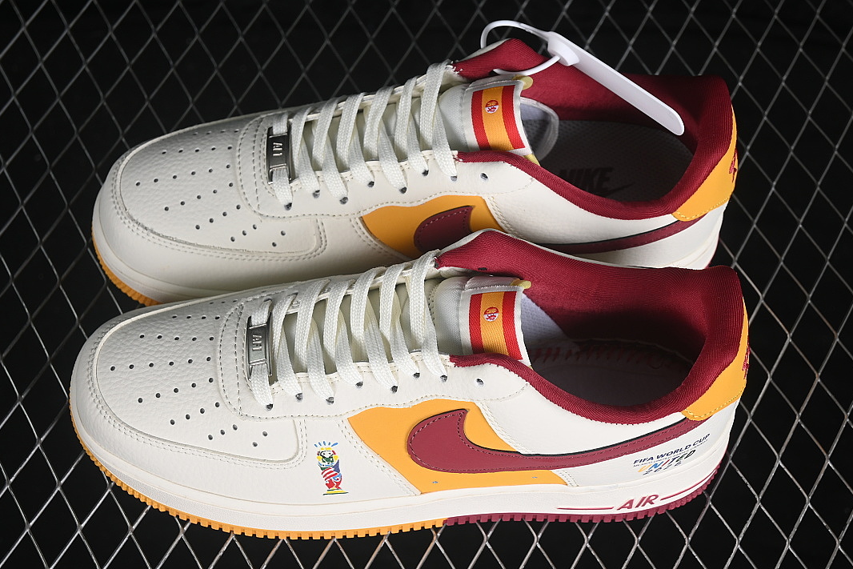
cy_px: 287
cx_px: 426
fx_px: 1801
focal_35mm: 76
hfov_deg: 26.6
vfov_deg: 18.0
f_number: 7.1
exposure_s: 1/80
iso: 160
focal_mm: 50
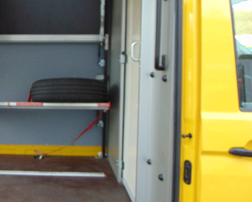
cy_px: 81
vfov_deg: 35.5
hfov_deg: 41.5
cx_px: 42
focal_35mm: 42
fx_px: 313
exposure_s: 1/80
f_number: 3
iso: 80
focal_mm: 4.5
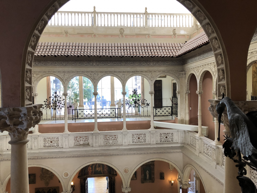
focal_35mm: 28
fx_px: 208
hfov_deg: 63.4
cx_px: 128
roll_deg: +0.2
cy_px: 96
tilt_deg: -0.8
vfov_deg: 49.7
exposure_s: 1/25
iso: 32
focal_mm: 3.99
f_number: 1.8
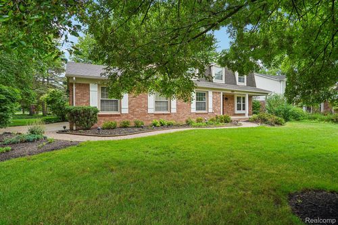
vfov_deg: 67.3
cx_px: 169
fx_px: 169
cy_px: 112
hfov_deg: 90.0
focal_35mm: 18
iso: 400
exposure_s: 1/125
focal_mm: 18
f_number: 8
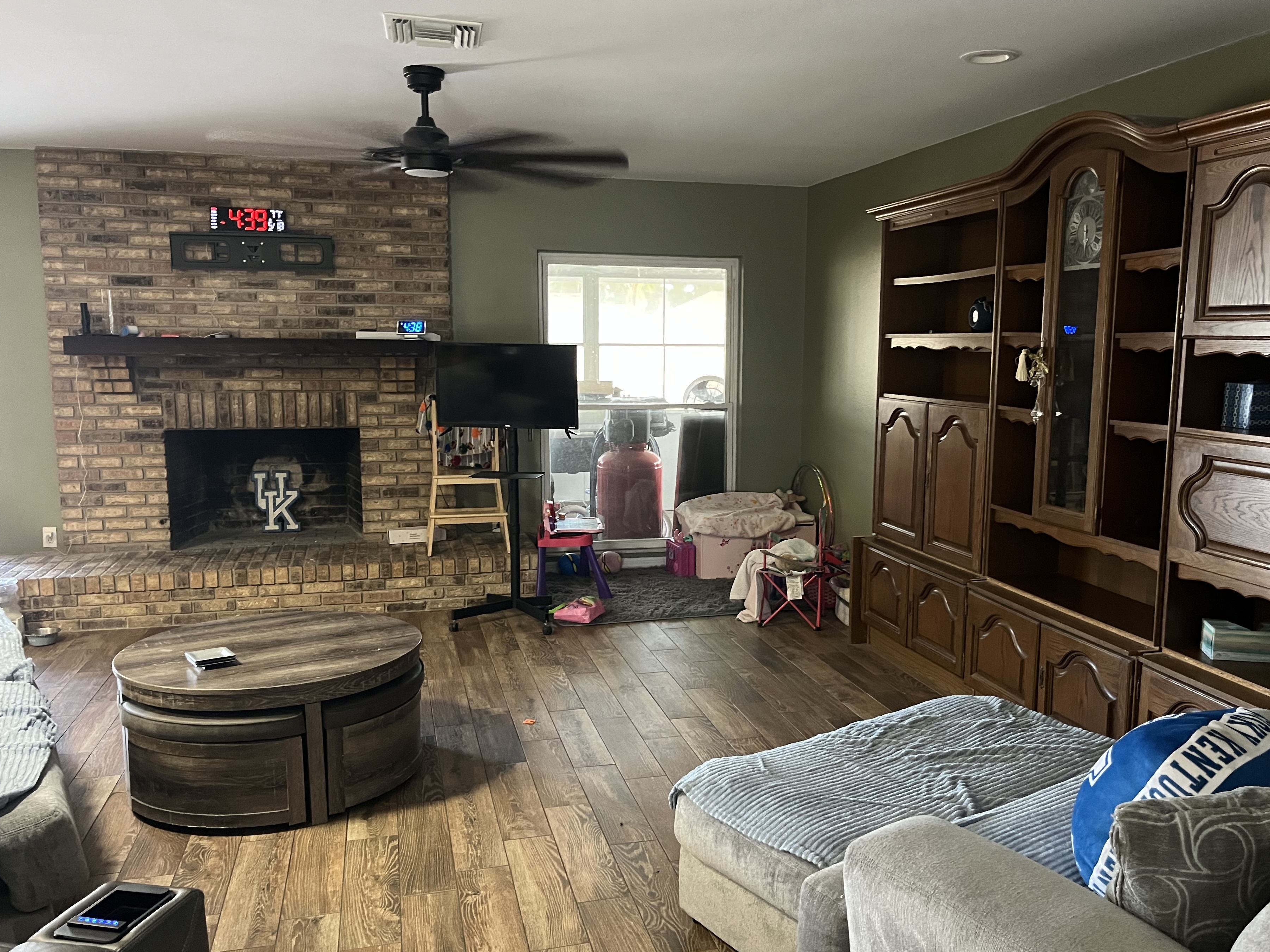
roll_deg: -0.4
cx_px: 670
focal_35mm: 29
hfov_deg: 61.6
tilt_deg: -8.8
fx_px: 1064
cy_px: 500
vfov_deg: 48.2
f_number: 1.6
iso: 500
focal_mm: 5.1
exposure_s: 1/30
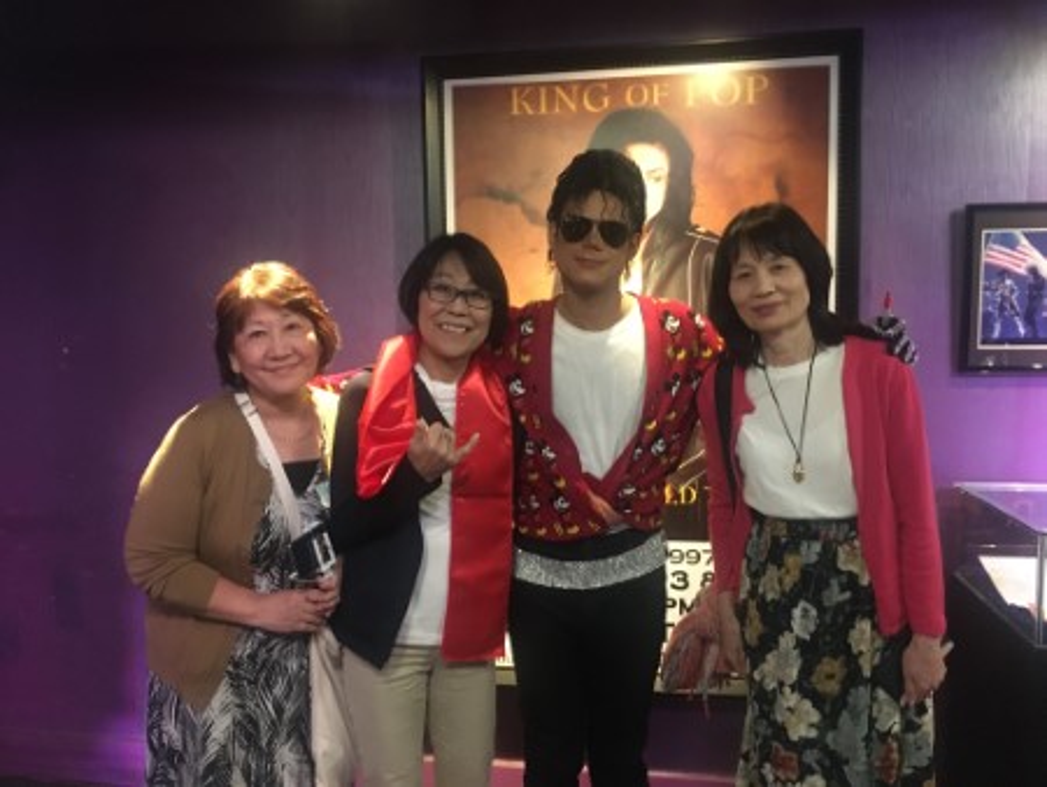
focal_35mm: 29
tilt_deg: -4.6
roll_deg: -0.5
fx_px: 878
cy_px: 394
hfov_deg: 61.6
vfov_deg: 48.3
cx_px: 524
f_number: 2.2
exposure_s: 1/15
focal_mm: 4.15
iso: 320
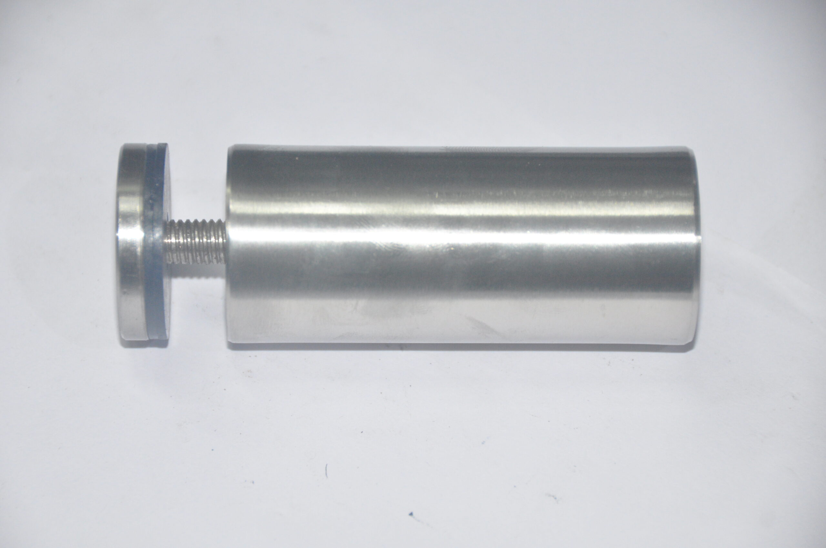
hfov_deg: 9.2
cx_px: 413
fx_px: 5156
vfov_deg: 6.1
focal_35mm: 225
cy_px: 274
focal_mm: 150
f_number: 5.6
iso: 1250
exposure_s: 1/60
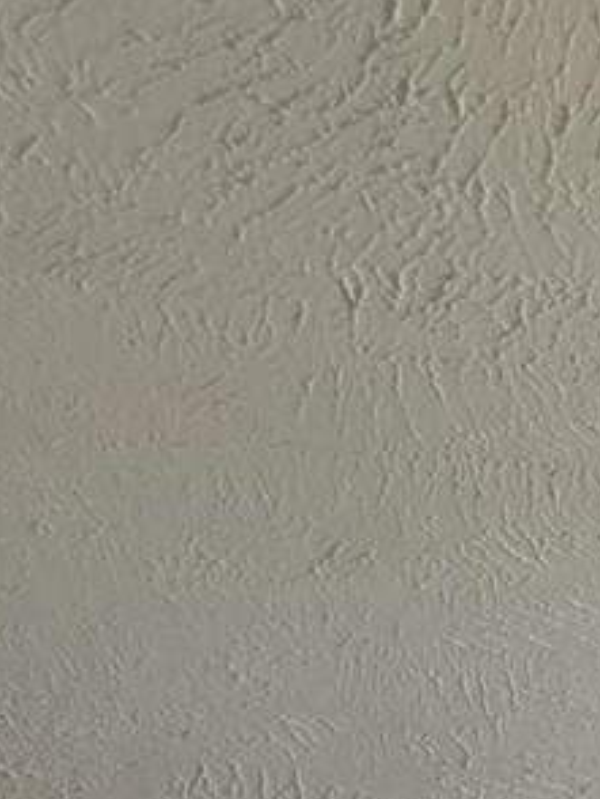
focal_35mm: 180
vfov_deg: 7.9
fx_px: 4154
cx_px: 1572
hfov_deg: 7.6
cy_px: 3038
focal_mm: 6.3
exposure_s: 1/120
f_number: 1.7
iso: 200
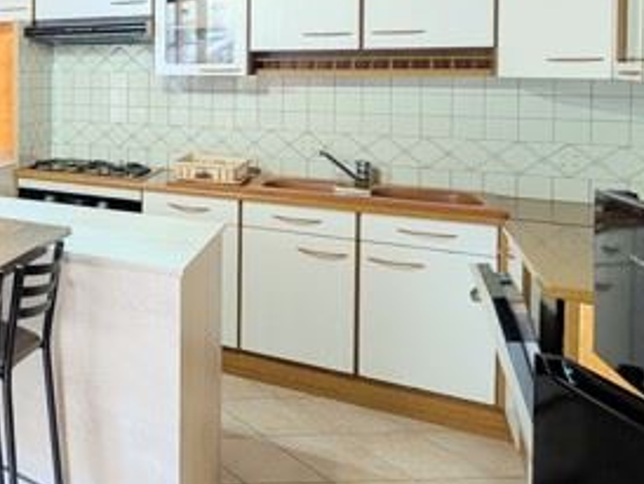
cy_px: 78
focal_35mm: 35
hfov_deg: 32.2
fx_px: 652
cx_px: -266
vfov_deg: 38.7
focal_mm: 2.02
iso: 53
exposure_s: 1/50
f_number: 1.7
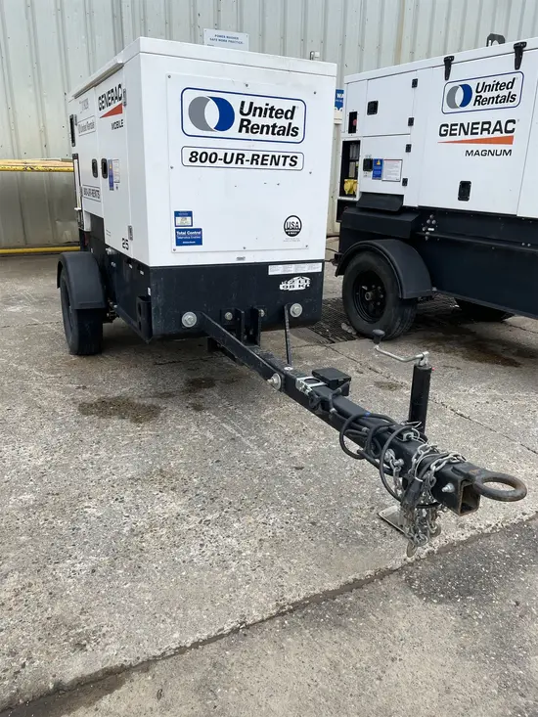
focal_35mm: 26
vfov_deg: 67.3
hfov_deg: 53.1
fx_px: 539
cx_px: 269
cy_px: 358
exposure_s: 1/1742
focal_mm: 4.2
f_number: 1.6
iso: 32
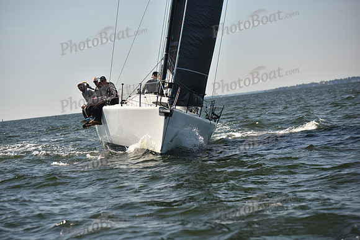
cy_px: 120
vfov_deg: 9.8
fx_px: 1400
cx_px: 180
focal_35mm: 140
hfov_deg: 14.7
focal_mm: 140
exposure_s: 1/800
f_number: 5
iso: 250
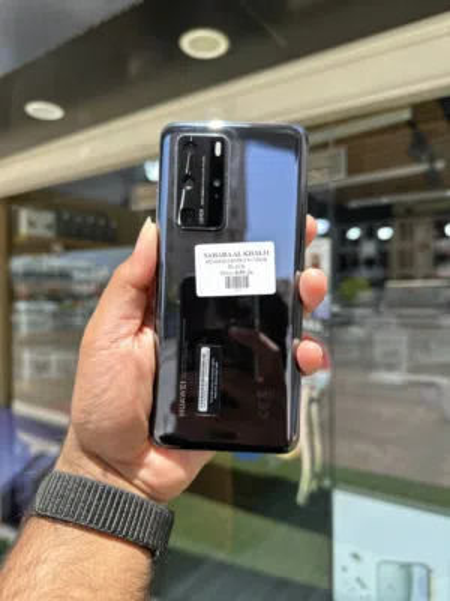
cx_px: 225
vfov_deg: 71.6
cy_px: 300
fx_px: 416
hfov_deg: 56.8
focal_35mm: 24
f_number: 1.78
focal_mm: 6.86
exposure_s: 1/816
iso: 80
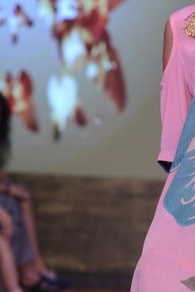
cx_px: 227
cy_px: 347
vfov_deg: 5.5
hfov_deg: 3.7
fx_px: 3019
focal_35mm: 372
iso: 800
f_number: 4.5
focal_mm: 86
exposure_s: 1/250
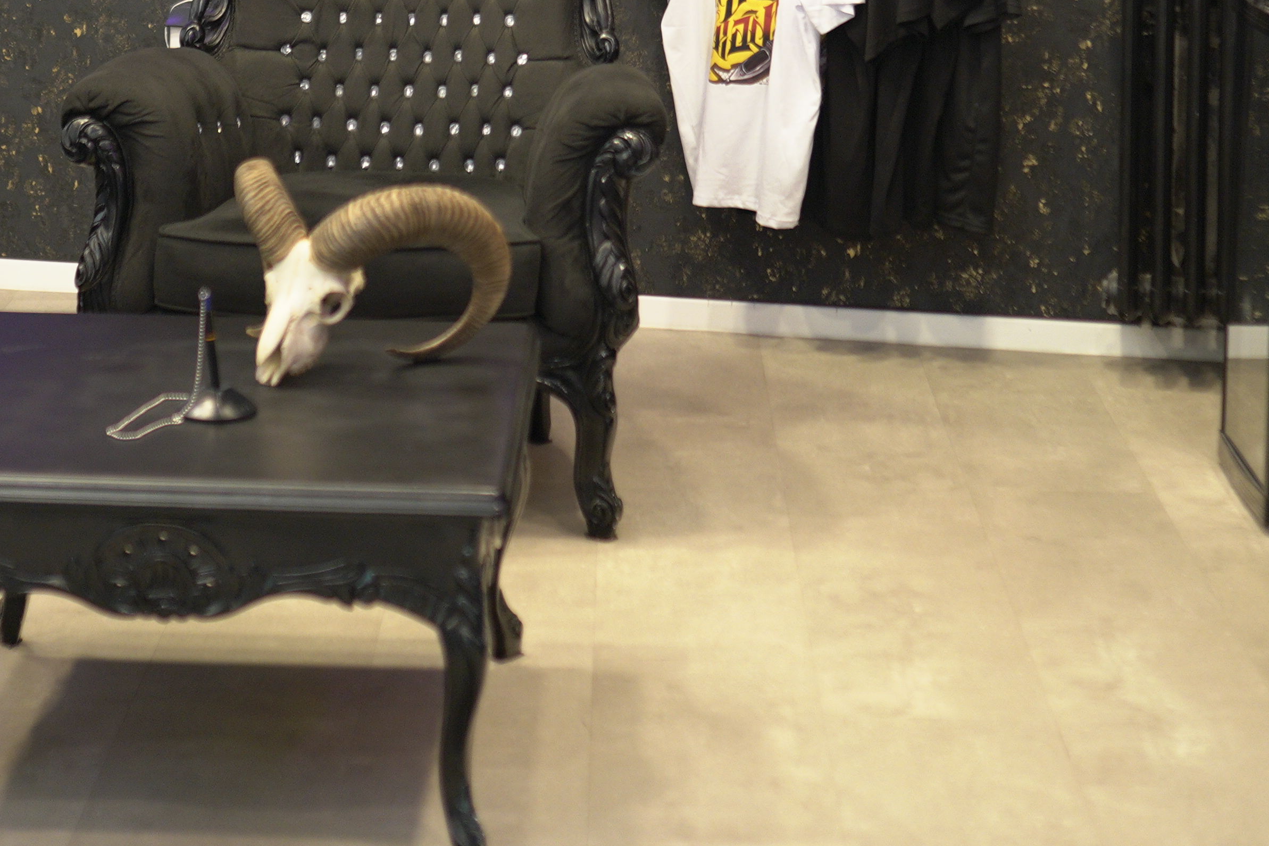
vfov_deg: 15.0
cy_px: -150
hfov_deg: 23.1
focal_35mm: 88
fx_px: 3102
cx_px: 498
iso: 500
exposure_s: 1/80
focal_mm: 35
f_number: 1.4
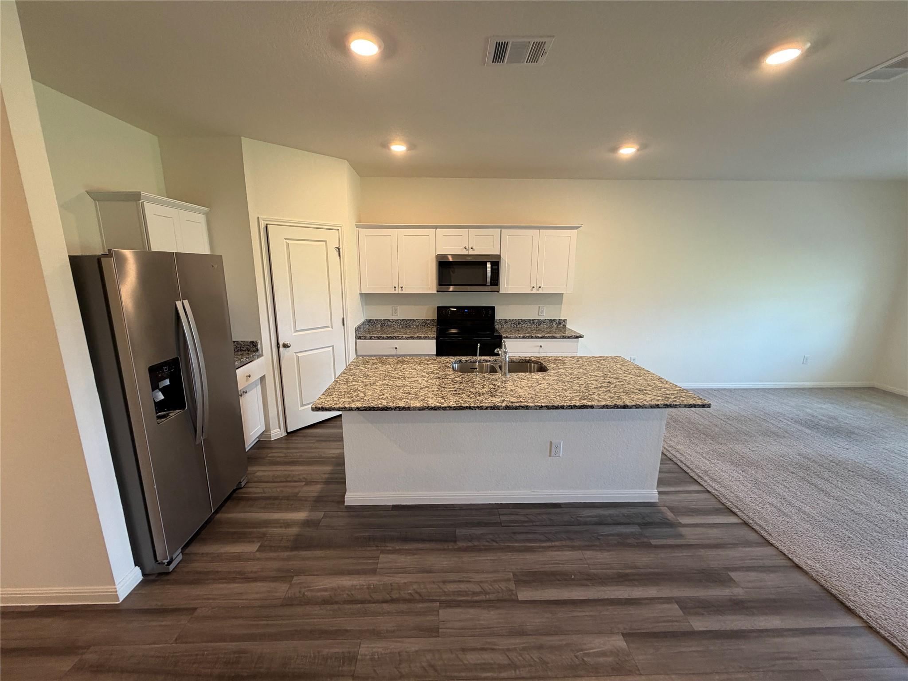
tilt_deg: -11.1
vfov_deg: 85.7
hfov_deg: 102.1
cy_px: 340
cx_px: 454
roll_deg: -0.1
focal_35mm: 14
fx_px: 367
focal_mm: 2.22
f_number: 2.2
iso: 200
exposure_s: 1/60
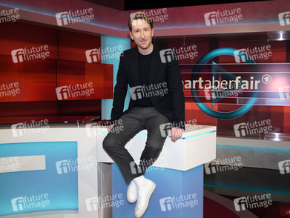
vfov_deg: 45.5
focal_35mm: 31
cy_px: 110
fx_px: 260
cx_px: 159
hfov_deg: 58.2
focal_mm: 28
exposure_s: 1/125
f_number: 5.6
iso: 1600
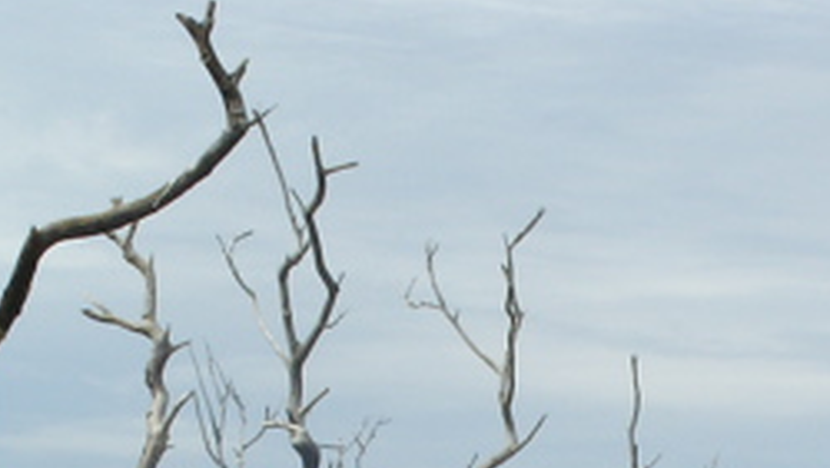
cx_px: 657
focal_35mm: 184
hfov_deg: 11.7
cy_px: 651
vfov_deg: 6.5
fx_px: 4052
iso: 50
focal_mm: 10.2
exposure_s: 1/350
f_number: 7
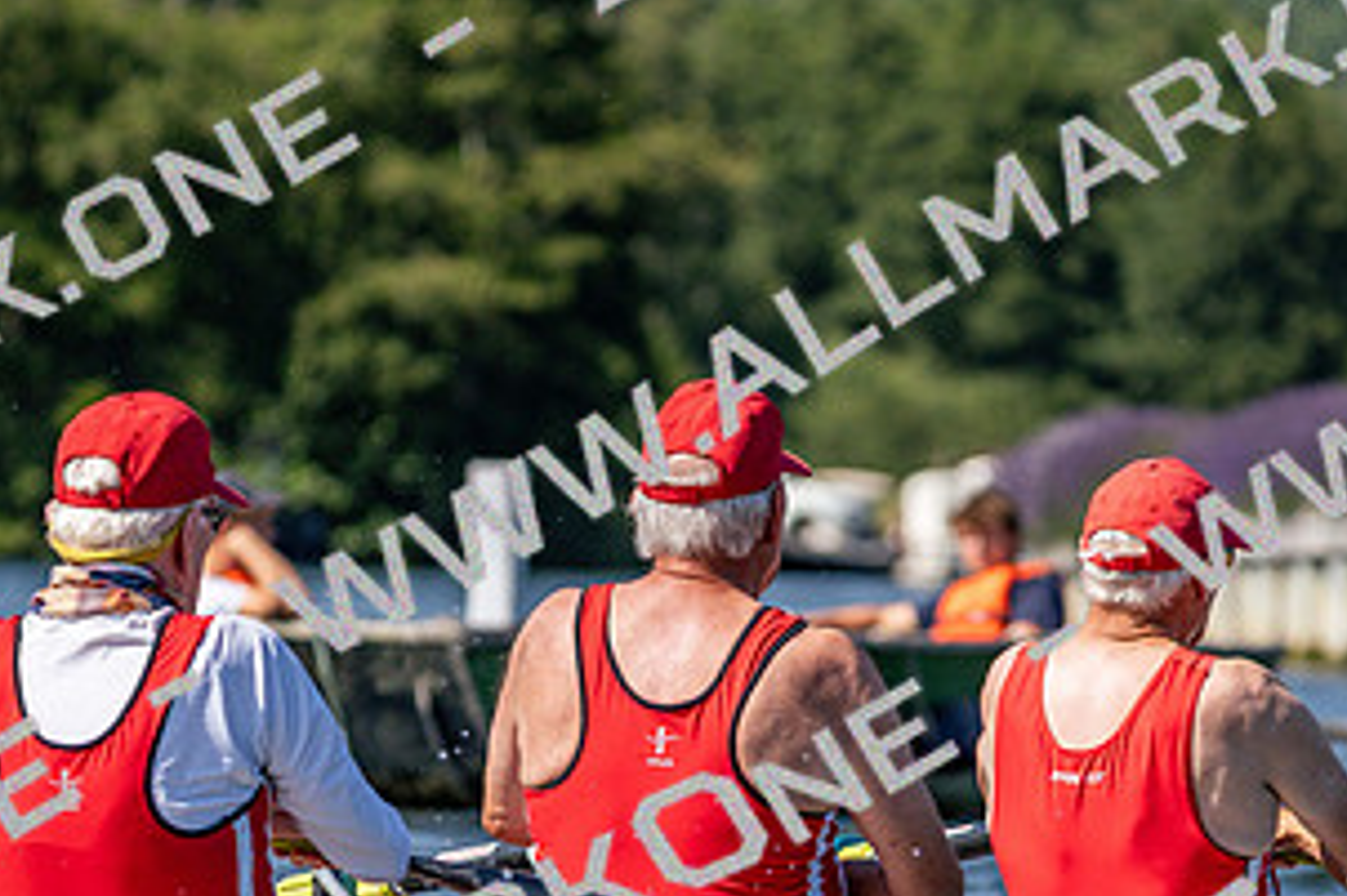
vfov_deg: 2.9
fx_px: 17463
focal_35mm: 467
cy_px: 666
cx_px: 825
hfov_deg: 4.4
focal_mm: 243
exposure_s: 1/1600
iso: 200
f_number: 5.6
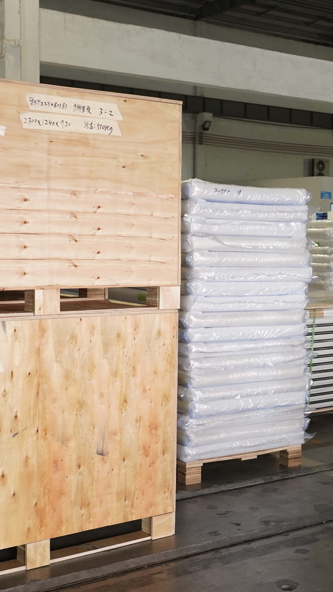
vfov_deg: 37.2
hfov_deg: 20.7
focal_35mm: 56
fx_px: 879
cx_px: 333
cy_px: 287
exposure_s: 1/100
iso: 3200
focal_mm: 33
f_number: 5.6
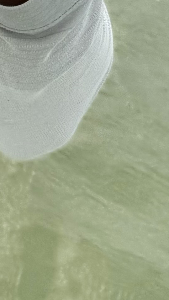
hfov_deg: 6.5
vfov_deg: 12.0
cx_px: -466
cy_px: -330
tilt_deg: -8.4
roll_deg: +2.5
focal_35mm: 156
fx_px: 1242
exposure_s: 1/1818
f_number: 1.78
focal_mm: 6.76
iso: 80
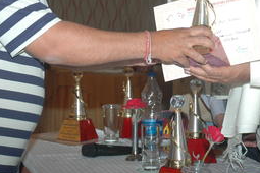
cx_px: 137
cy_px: -5
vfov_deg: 11.3
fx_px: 867
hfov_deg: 17.1
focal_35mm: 120
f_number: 4.2
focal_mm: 34
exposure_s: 1/60
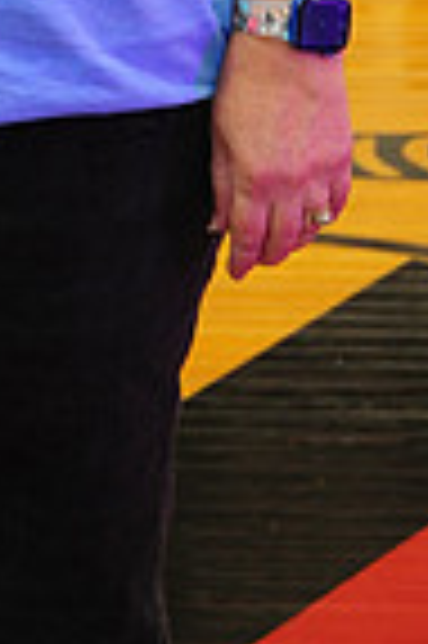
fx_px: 6507
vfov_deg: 5.5
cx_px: -320
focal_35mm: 364
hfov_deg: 3.7
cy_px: -635
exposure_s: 1/60
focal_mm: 90
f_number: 7.1
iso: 2000
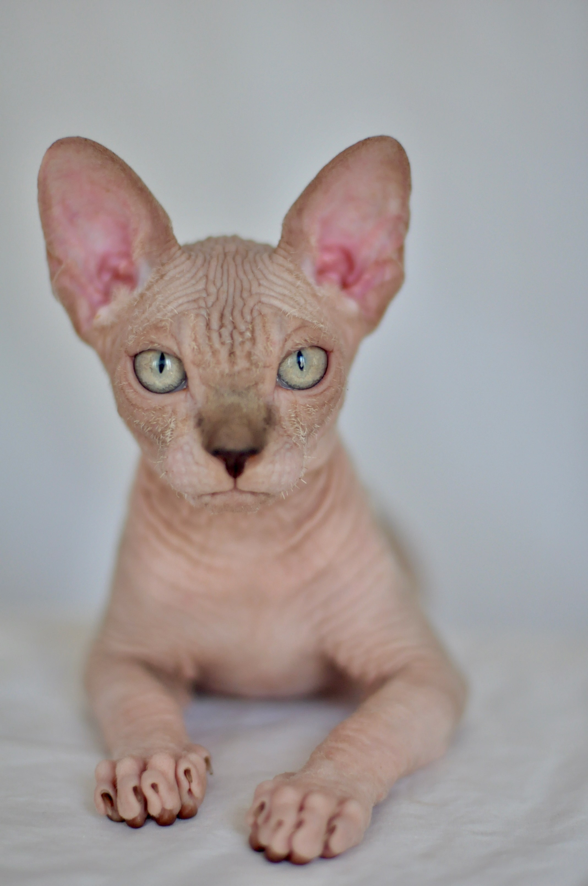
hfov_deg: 18.1
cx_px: 294
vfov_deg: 27.0
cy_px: 443
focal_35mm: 75
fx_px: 1842
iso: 800
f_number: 1.6
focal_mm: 50
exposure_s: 1/2000
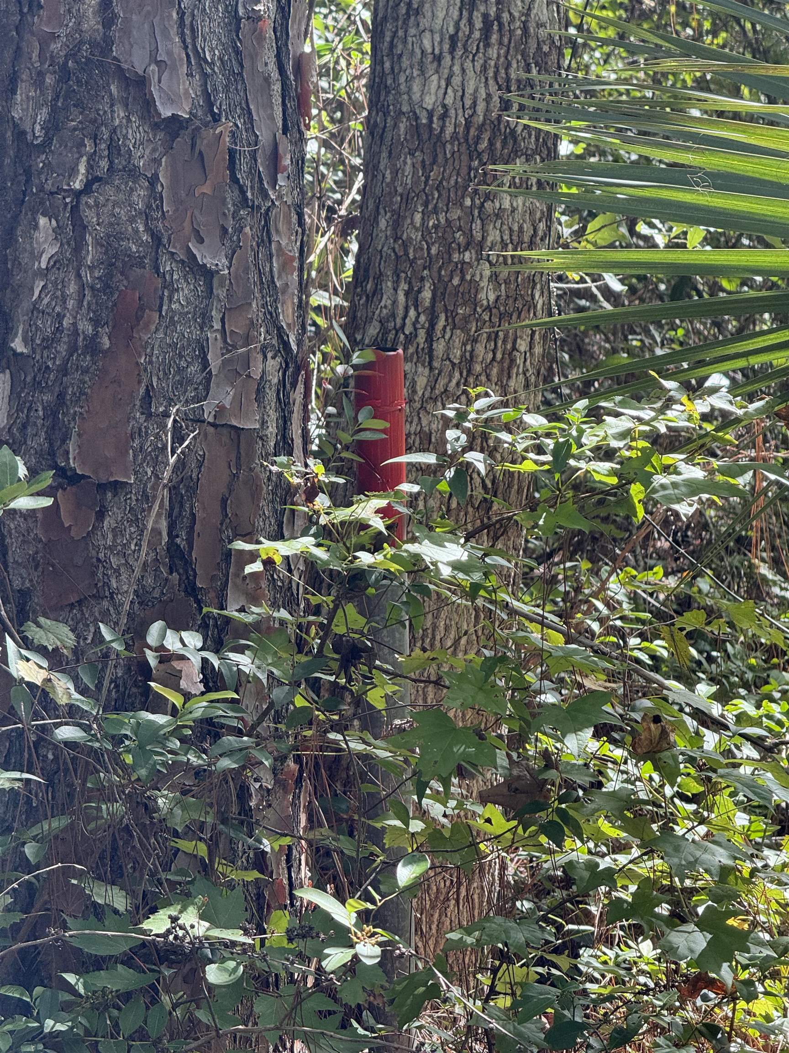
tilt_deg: -6.0
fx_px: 3647
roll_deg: -0.8
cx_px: 394
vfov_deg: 16.4
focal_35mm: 120
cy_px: 526
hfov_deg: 12.3
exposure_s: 1/205
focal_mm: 15.66
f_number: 2.8
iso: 50
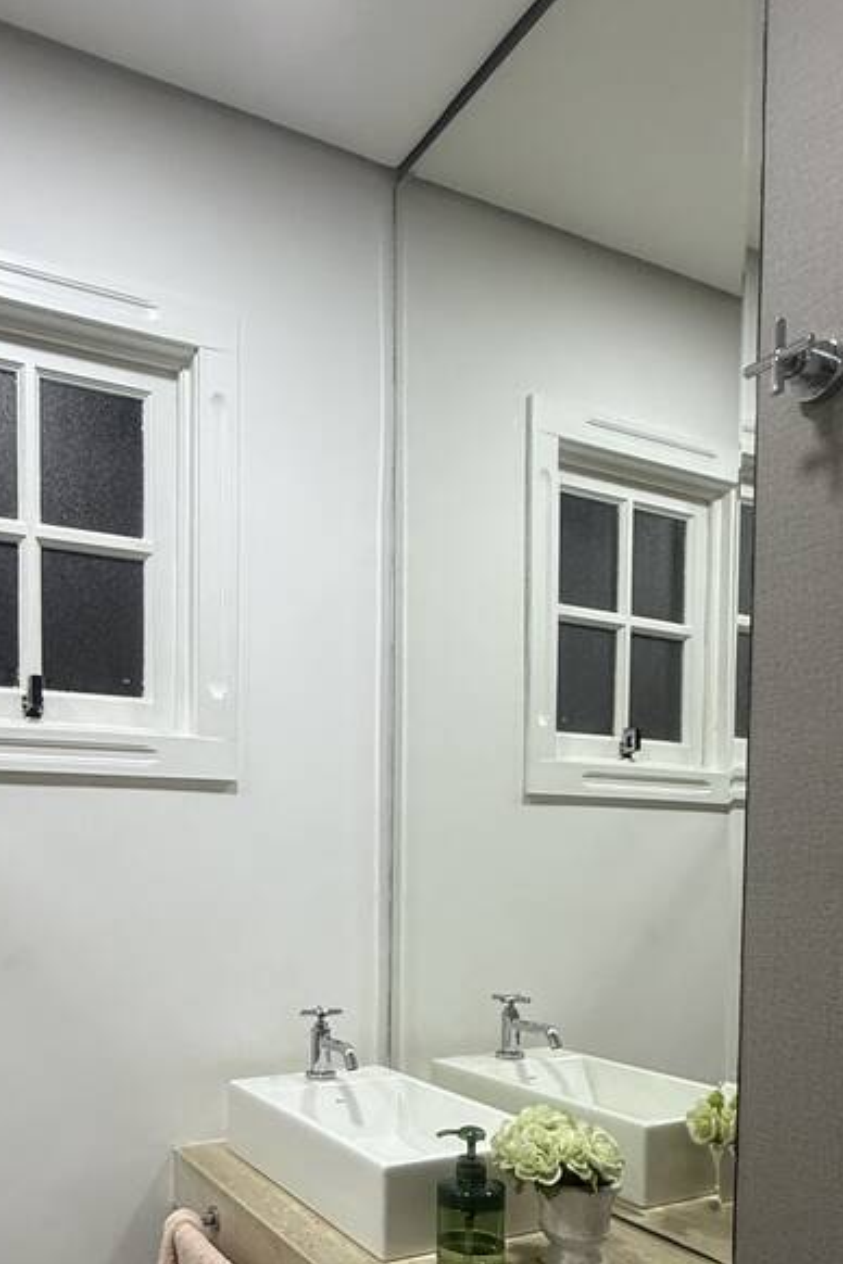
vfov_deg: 64.3
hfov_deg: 47.0
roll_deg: +0.0
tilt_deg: -1.3
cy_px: 910
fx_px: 948
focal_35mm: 27
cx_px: 263
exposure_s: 1/120
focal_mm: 2.22
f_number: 2.2
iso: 200
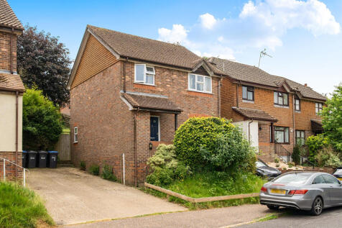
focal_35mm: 33
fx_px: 313
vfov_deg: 39.9
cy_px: 114
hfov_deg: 57.2
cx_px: 171
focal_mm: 22
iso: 400
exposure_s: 1/320
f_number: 8
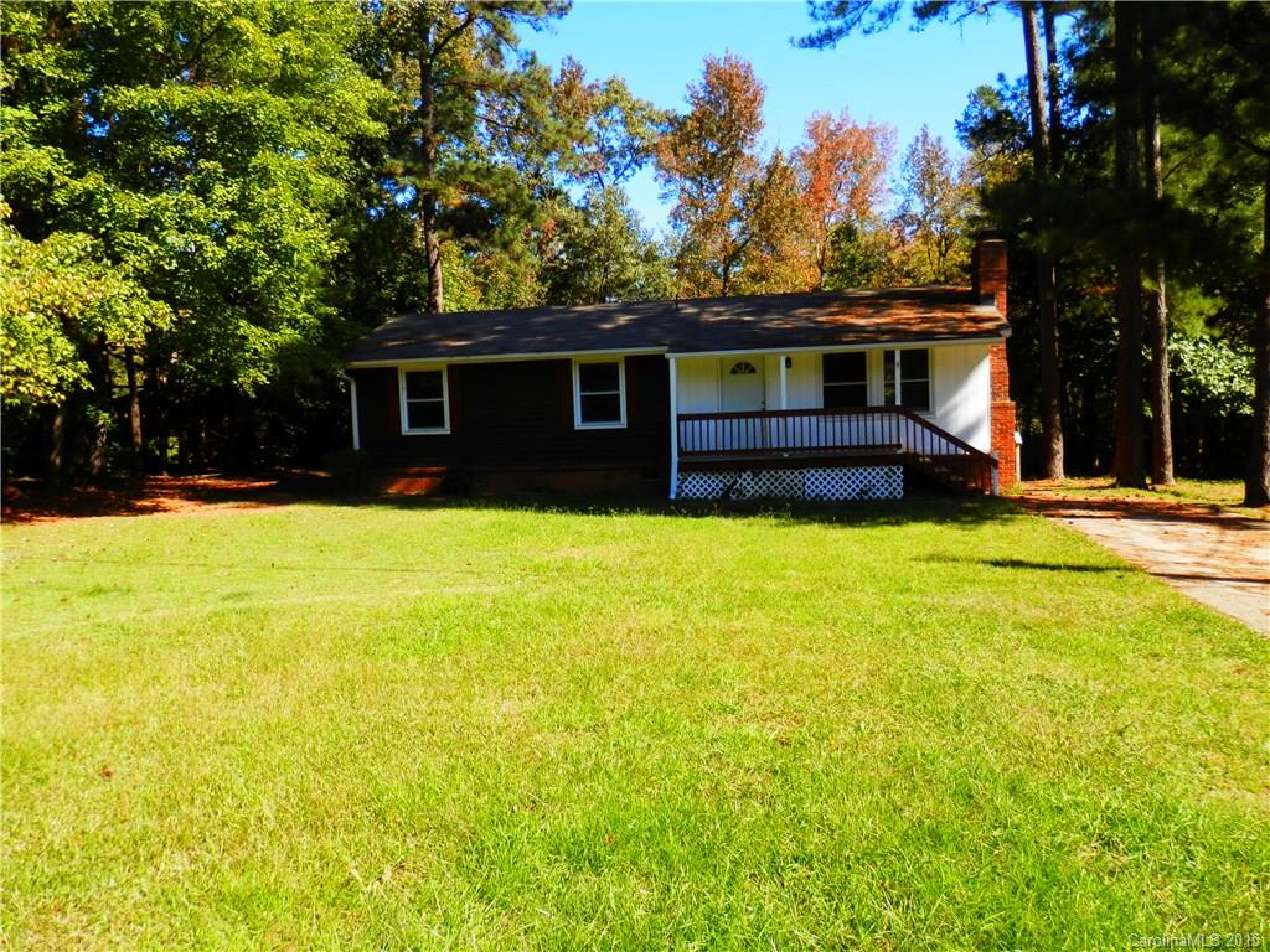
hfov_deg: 69.4
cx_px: 635
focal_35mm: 25
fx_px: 917
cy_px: 476
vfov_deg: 54.9
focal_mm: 4.5
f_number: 3
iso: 80
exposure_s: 1/400
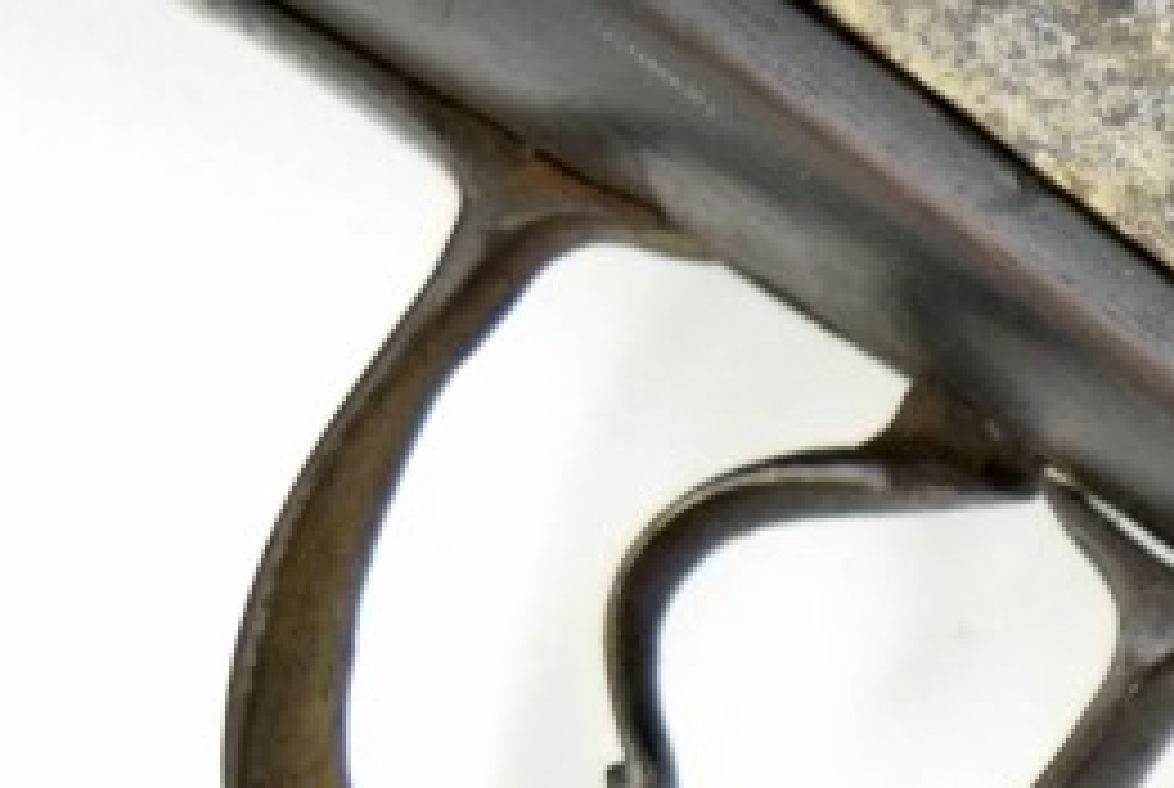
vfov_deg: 5.0
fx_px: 8983
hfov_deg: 7.1
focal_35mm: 275
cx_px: 2667
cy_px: 1009
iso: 1600
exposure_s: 1/2500
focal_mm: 32
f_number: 4.5
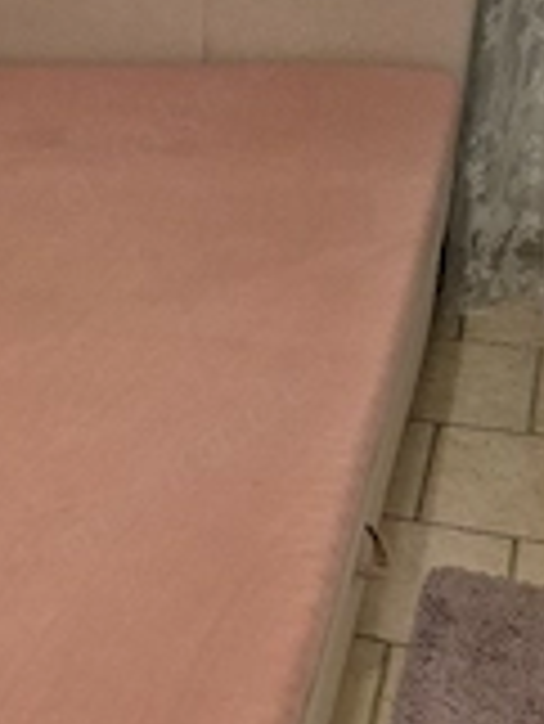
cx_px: -63
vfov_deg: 33.3
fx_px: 1193
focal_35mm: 57
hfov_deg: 23.9
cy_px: 513
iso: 1250
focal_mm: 5.4
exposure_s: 1/100
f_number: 1.8
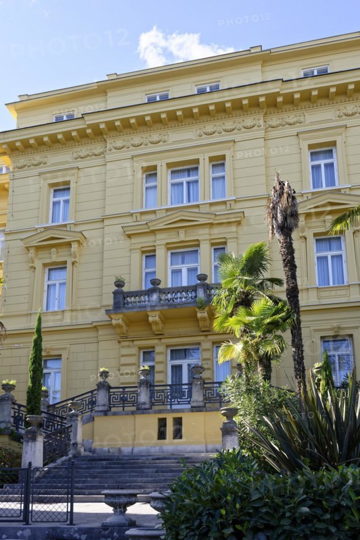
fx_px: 398
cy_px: 270
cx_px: 180
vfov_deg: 68.4
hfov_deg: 48.7
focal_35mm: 26
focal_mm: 26.5
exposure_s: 1/250
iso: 160
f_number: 5
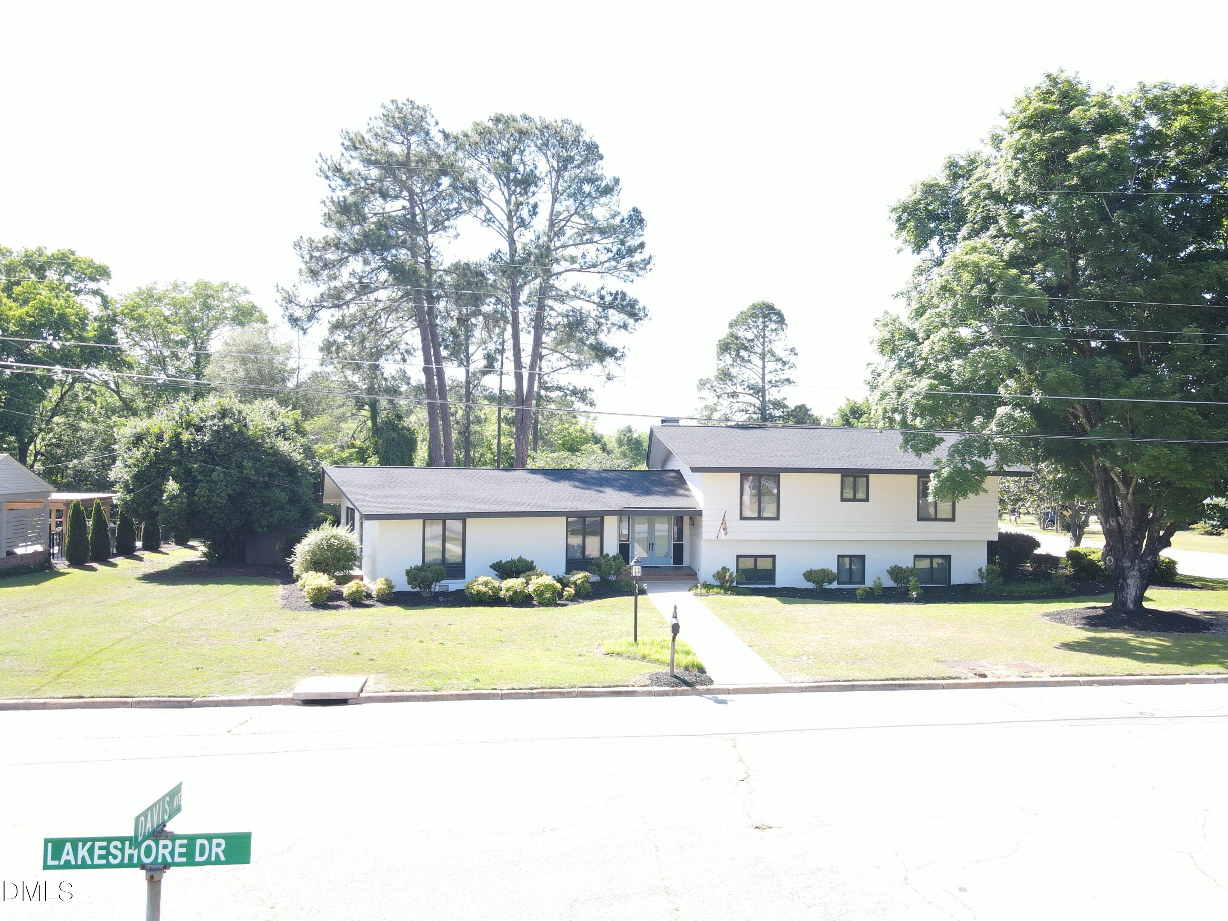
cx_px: 639
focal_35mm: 25
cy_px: 456
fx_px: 887
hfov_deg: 69.4
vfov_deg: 54.9
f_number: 2.8
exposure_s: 1/100
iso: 100
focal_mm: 4.5
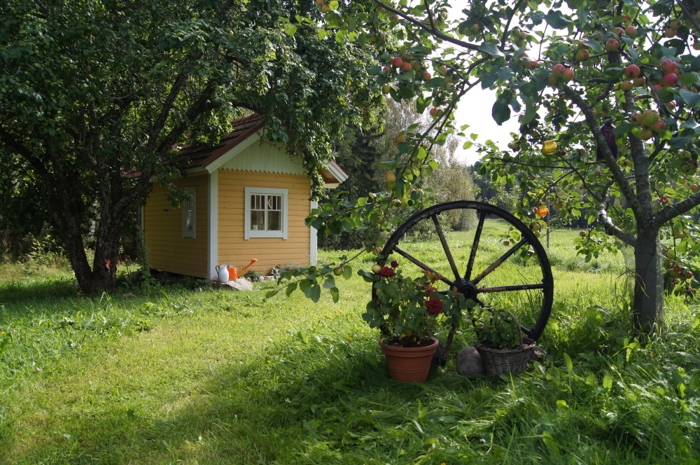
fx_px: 583
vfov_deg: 43.5
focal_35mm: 30
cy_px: 232
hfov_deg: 62.0
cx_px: 350
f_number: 5
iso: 100
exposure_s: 1/250
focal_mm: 20
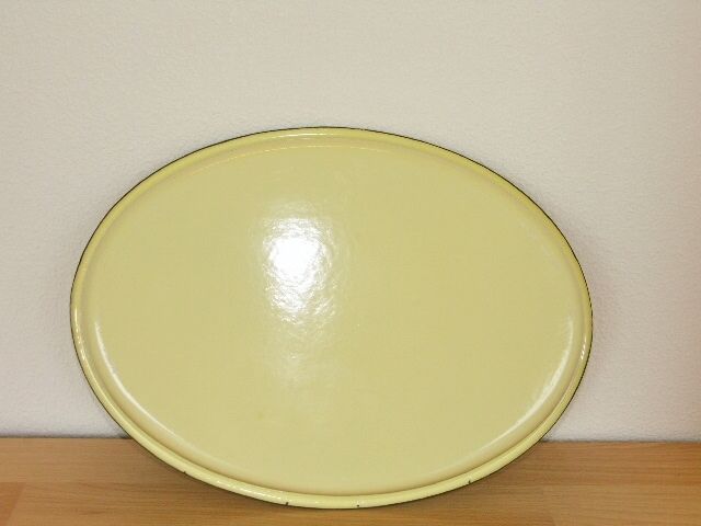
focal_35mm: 48
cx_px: 350
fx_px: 972
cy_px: 263
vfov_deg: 30.3
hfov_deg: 39.7
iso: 100
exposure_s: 1/80
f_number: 3.5
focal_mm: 12.45
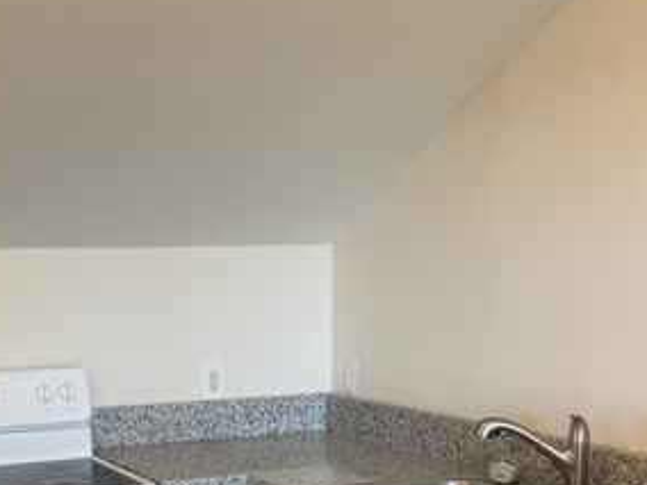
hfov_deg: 31.3
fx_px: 1140
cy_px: 537
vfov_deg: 22.6
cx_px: 186
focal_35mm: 61
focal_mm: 4.2
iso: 160
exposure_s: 1/60
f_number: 1.6
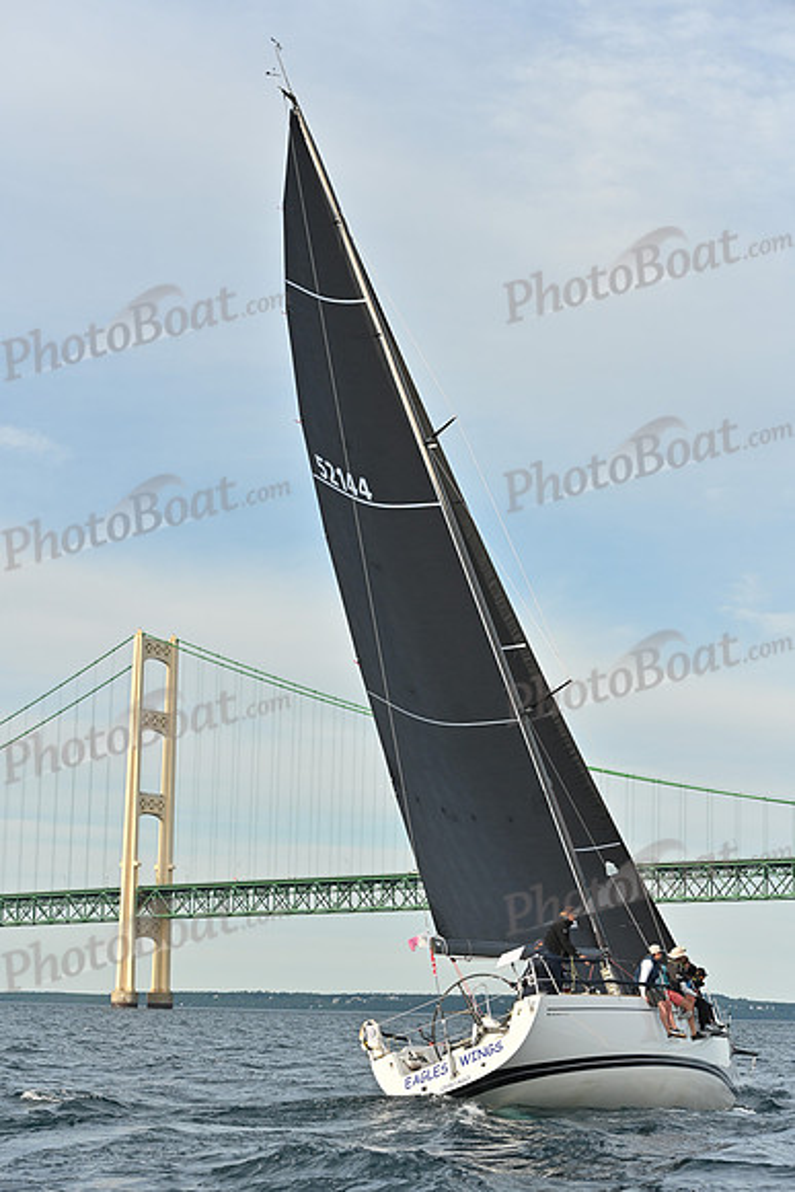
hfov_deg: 19.5
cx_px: 398
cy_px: 596
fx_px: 2317
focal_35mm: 70
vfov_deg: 28.8
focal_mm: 70
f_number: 6.3
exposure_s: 1/1000
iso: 320
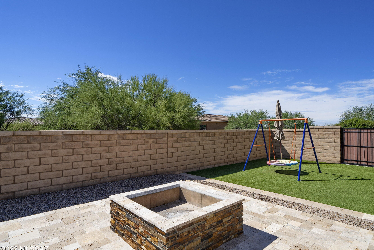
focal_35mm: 19
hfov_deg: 86.9
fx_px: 197
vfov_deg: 64.5
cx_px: 192
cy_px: 129
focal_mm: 18
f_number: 9
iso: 100
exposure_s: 1/250
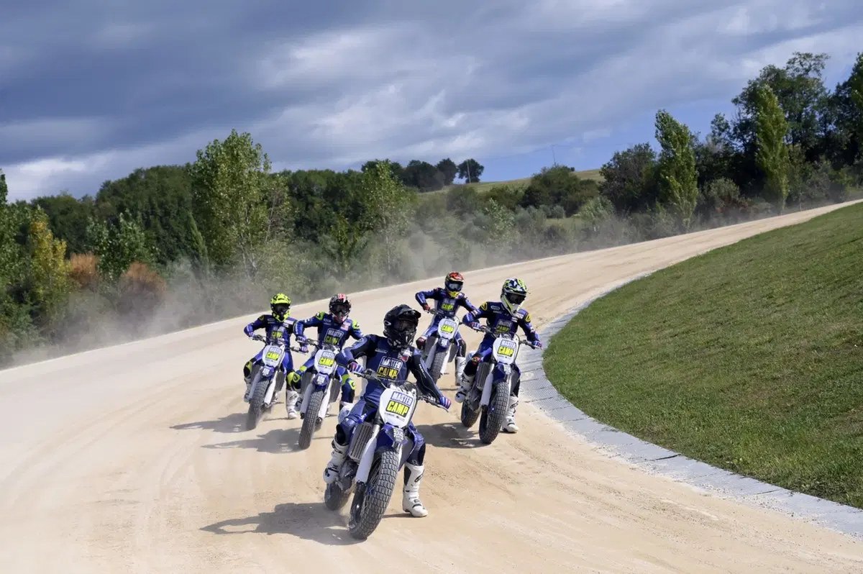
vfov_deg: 25.9
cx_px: 432
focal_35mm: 52
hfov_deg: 38.2
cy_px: 287
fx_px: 1246
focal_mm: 52
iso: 400
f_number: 5.6
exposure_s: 1/5000
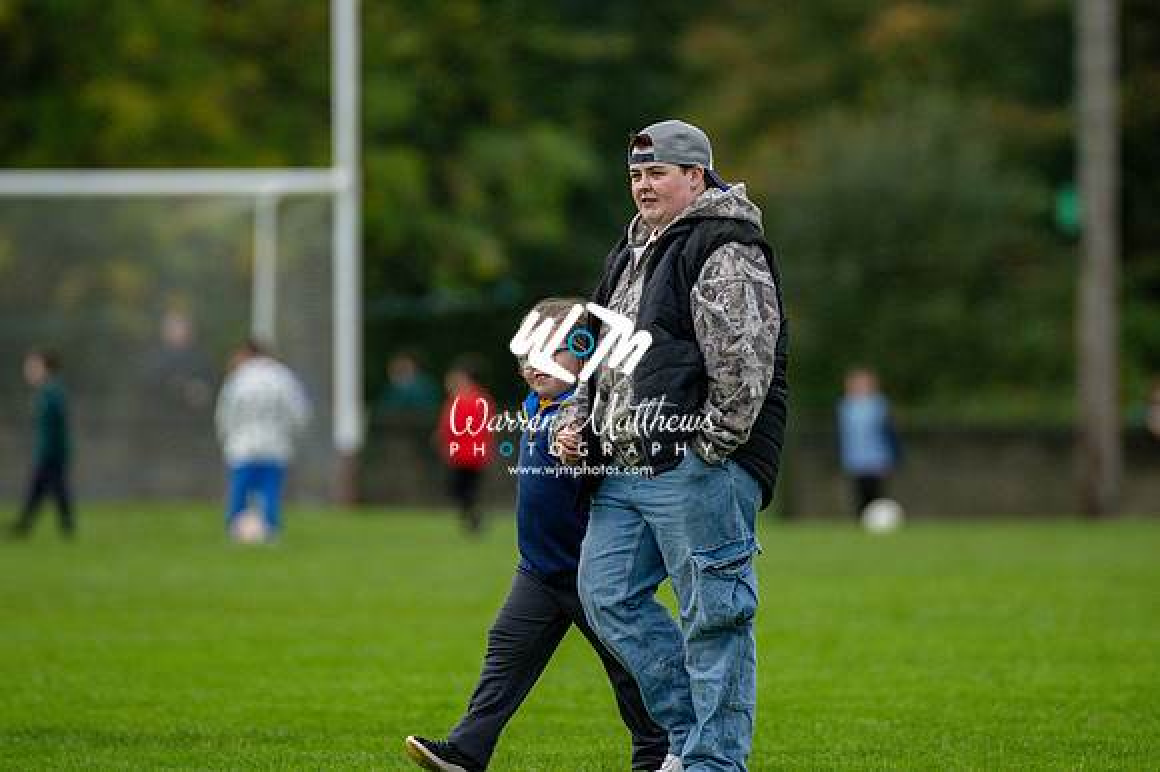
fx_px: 14491
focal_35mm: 450
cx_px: 580
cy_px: 386
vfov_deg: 3.1
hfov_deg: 4.6
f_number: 2.8
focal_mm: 300
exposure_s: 1/6400
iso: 1400
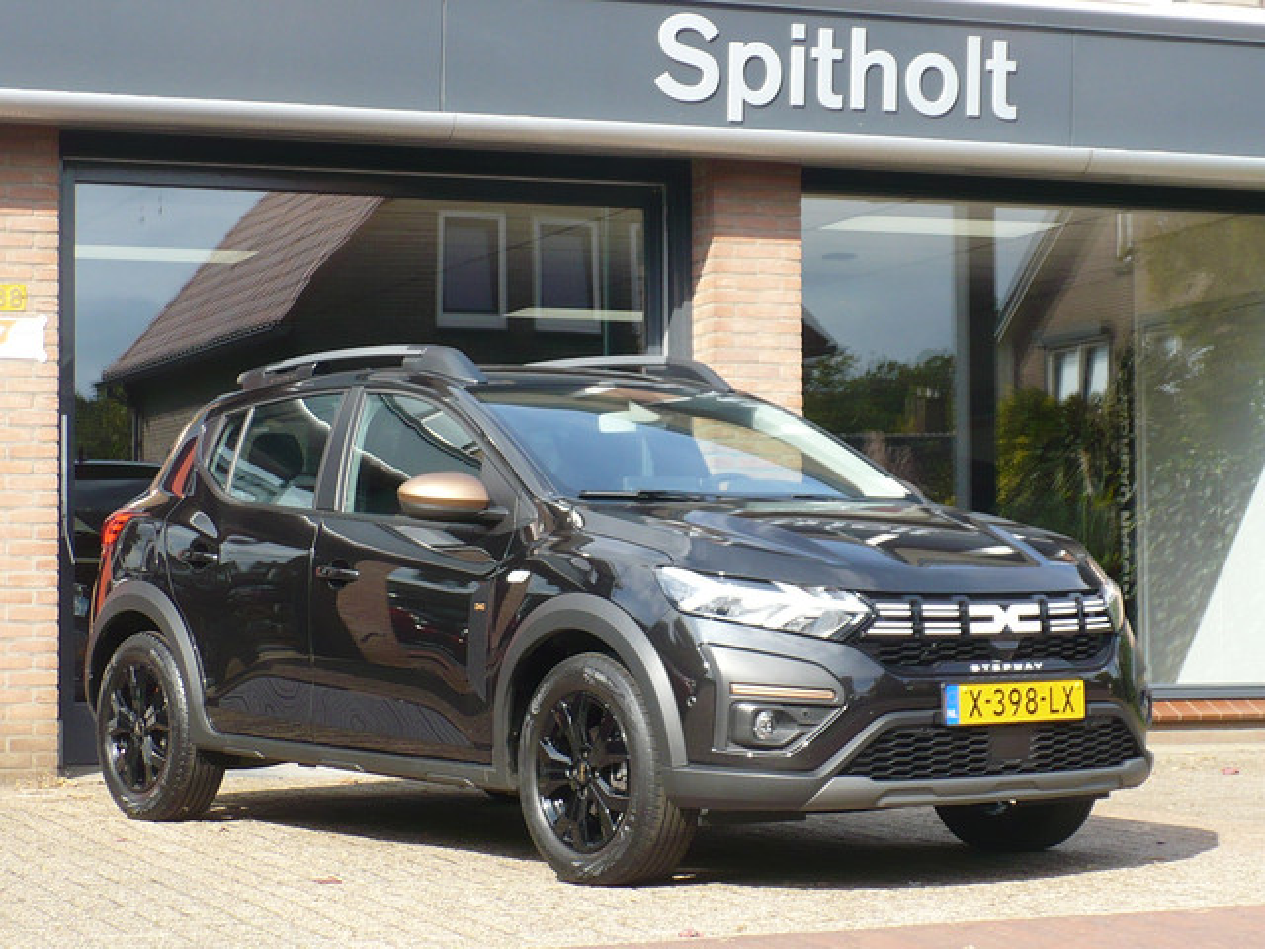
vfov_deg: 16.6
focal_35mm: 89
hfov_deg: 22.0
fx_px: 3252
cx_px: 632
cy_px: 474
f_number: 3.1
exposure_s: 1/400
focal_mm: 9.9
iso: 100
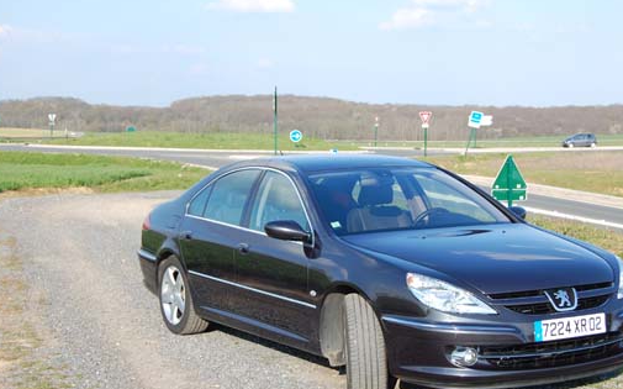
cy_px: 219
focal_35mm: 69
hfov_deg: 29.8
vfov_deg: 18.8
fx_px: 1171
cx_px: 353
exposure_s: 1/250
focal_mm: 38
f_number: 8
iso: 200
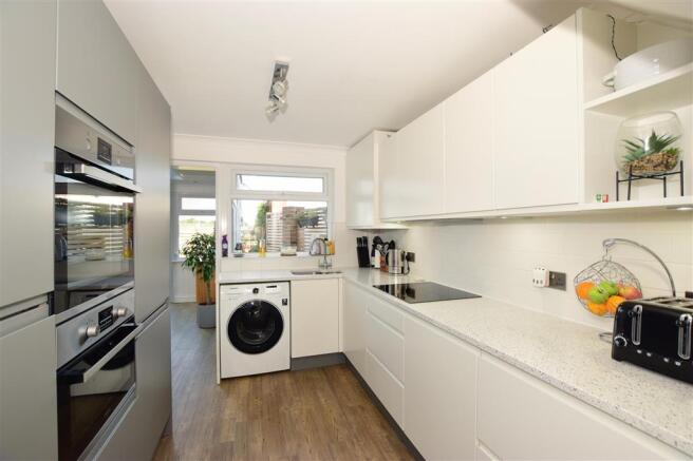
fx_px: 289
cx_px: 346
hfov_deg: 100.4
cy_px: 230
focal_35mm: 15
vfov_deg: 77.3
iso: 400
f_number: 5.6
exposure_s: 1/50
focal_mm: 10
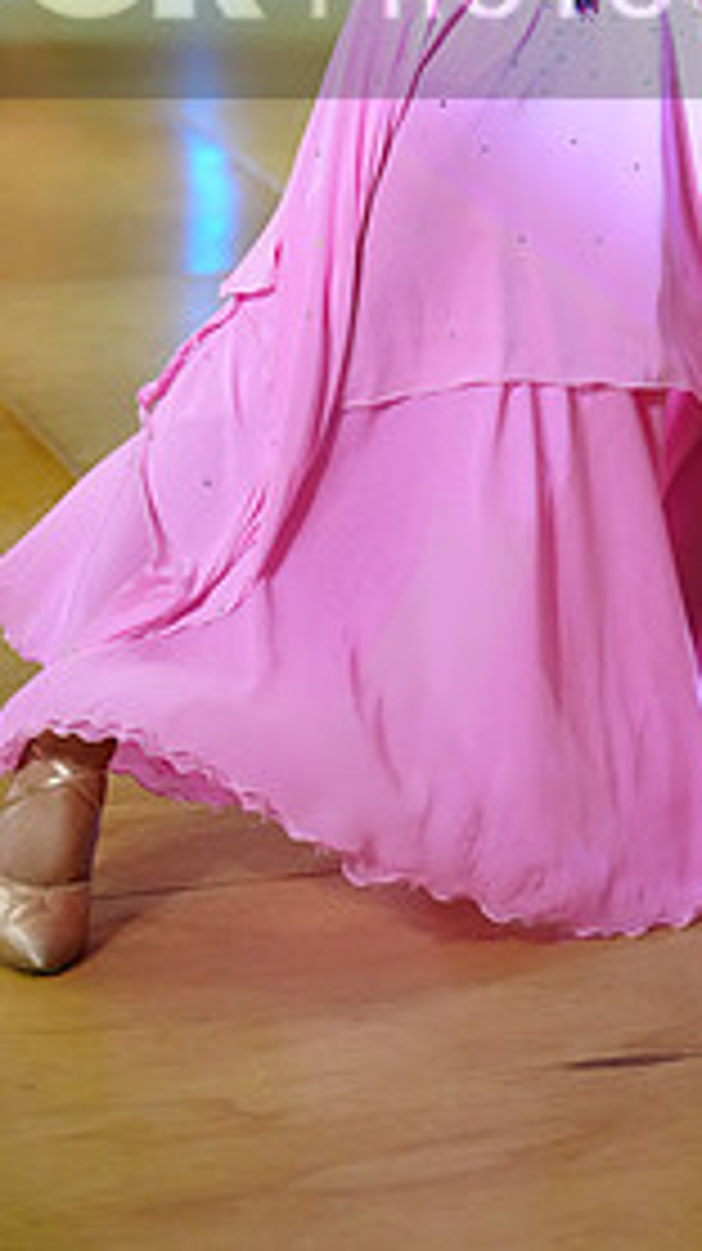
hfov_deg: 7.9
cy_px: -50
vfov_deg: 13.8
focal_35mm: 153
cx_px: 583
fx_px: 5072
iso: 3200
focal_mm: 70
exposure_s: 1/500
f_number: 2.8
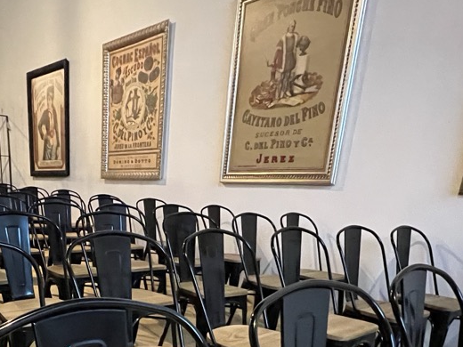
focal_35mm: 32
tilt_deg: -21.3
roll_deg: -2.2
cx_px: 148
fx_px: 428
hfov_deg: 55.4
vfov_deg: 38.1
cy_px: 365
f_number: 1.8
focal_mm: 1.57
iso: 1250
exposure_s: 1/34
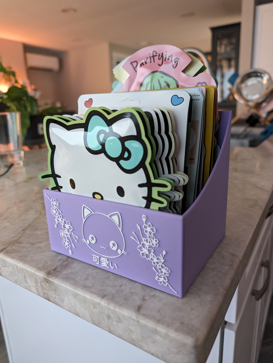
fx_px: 252
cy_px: 182
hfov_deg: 56.9
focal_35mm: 24
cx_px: 136
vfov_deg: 71.5
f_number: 1.68
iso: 1262
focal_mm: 6.9
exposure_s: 1/50.8
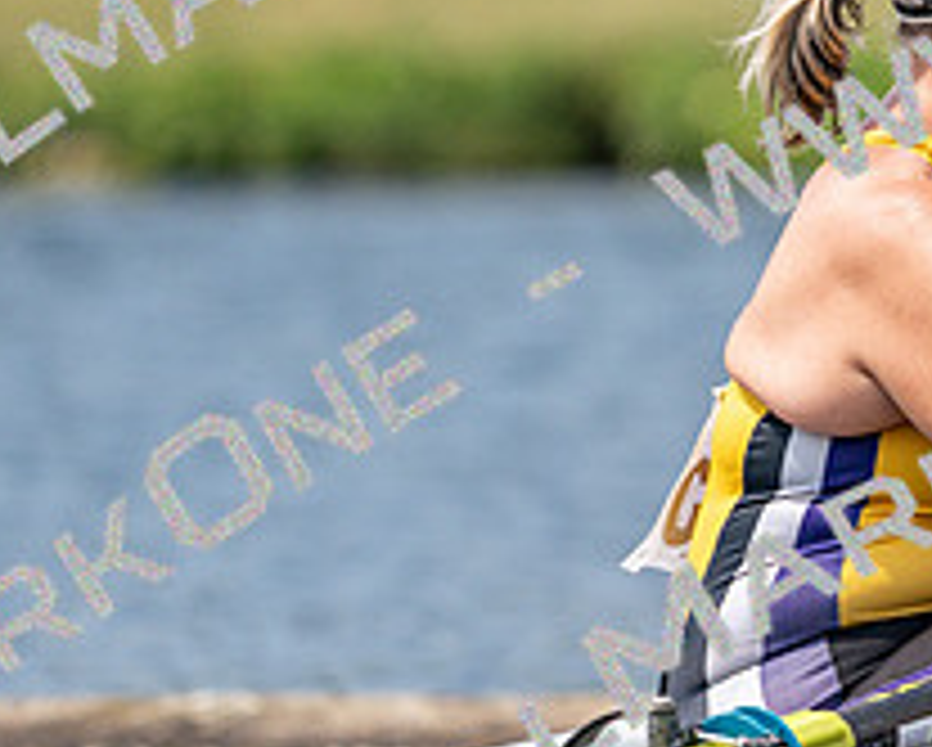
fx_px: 26947
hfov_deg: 2.0
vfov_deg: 1.6
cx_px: 1211
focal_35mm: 976
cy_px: 259
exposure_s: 1/1600
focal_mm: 371
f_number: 6.3
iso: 250
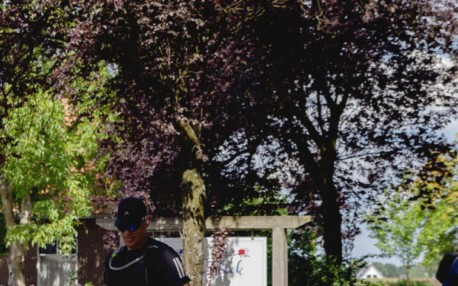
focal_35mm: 190
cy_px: 272
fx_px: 2371
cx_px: 121
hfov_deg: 11.0
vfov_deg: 6.9
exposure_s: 1/500
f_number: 4
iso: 100
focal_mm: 55
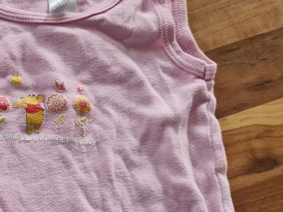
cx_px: -116
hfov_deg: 22.6
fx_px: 605
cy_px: 177
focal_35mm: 74
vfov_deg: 19.6
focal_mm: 5.4
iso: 200
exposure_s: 1/100
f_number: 1.8
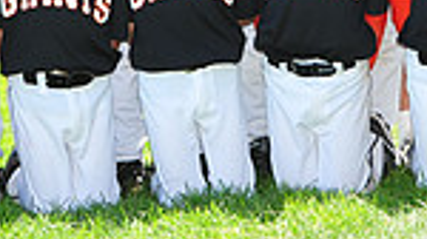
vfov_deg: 3.5
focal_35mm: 348
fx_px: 3936
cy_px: -219
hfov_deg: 6.2
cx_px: 233
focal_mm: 86
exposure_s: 1/160
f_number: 7.1
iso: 200
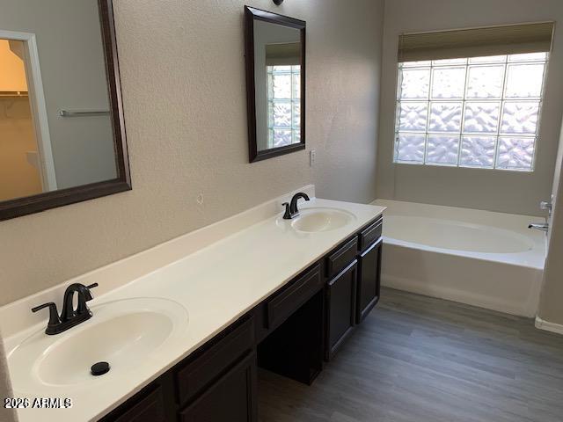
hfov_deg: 67.3
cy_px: 211
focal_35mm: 26
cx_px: 282
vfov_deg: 53.1
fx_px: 423
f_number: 1.8
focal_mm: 4.25
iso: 80
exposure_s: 1/60
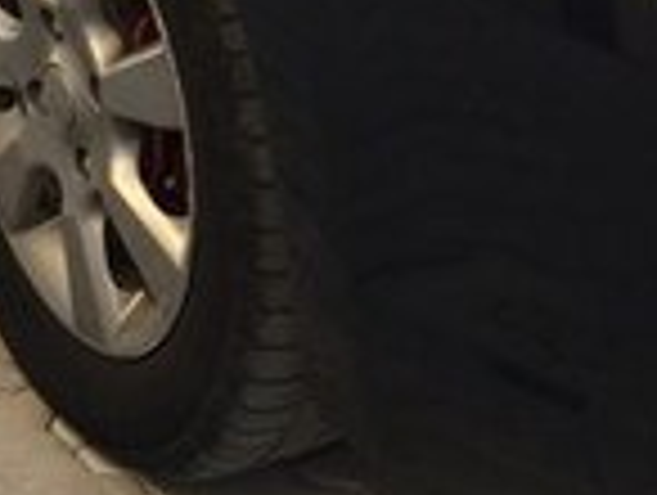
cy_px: -317
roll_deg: -0.8
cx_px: 76
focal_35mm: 131
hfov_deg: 14.9
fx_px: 2490
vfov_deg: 10.8
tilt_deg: -18.0
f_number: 2.2
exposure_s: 1/151
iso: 32
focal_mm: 4.15
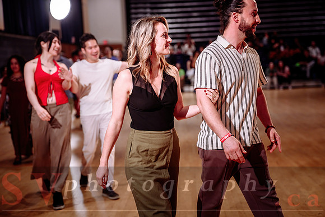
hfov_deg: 35.6
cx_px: 162
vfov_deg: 24.2
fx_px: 506
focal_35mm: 56
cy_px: 108
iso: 1250
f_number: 2
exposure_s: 1/250
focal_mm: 56
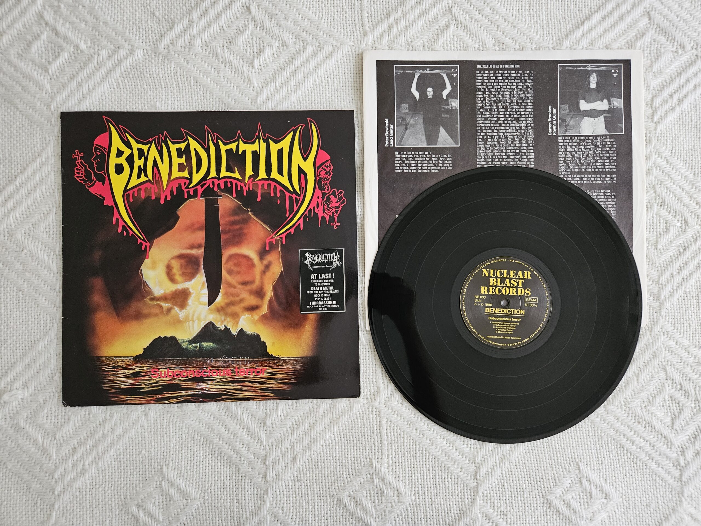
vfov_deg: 58.9
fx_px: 466
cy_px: 263
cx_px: 350
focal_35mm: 23
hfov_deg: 73.9
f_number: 1.8
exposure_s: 1/33.3
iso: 640
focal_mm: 5.4
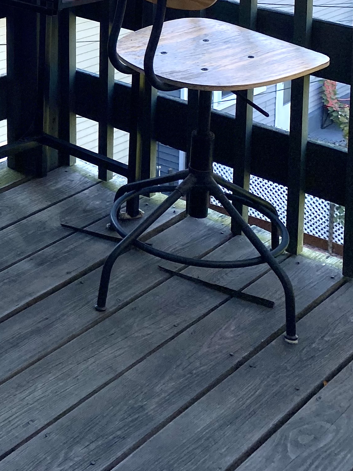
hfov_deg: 20.1
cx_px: -64
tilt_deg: -8.7
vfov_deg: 26.2
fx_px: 938
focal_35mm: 69
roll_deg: +0.2
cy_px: -32
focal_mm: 4.25
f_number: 1.8
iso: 32
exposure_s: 1/662
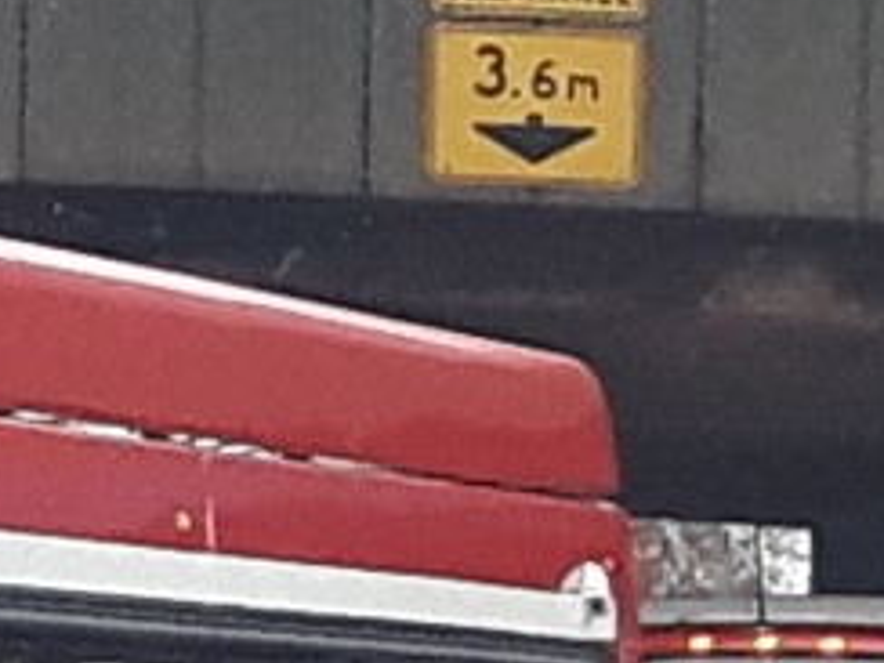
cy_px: 812
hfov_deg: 14.1
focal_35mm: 130
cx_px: -464
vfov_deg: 11.2
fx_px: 3320
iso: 80
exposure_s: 1/100
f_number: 1.9
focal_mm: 3.7
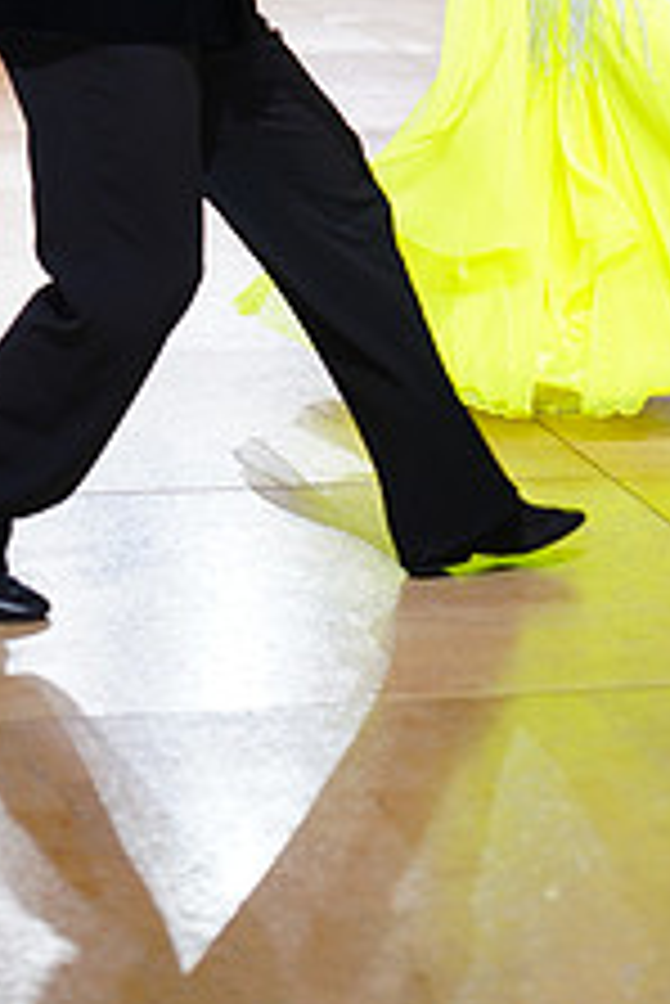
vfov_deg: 15.1
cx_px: 438
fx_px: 3623
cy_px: -252
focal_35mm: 130
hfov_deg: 10.6
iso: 320
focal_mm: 50
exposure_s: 1/400
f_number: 2
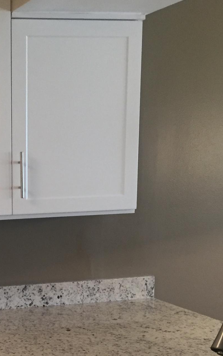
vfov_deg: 27.8
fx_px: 700
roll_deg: +1.1
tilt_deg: -9.2
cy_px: 299
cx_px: -48
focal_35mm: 72
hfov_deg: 17.2
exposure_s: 1/30
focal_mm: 4.15
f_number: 2.2
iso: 125
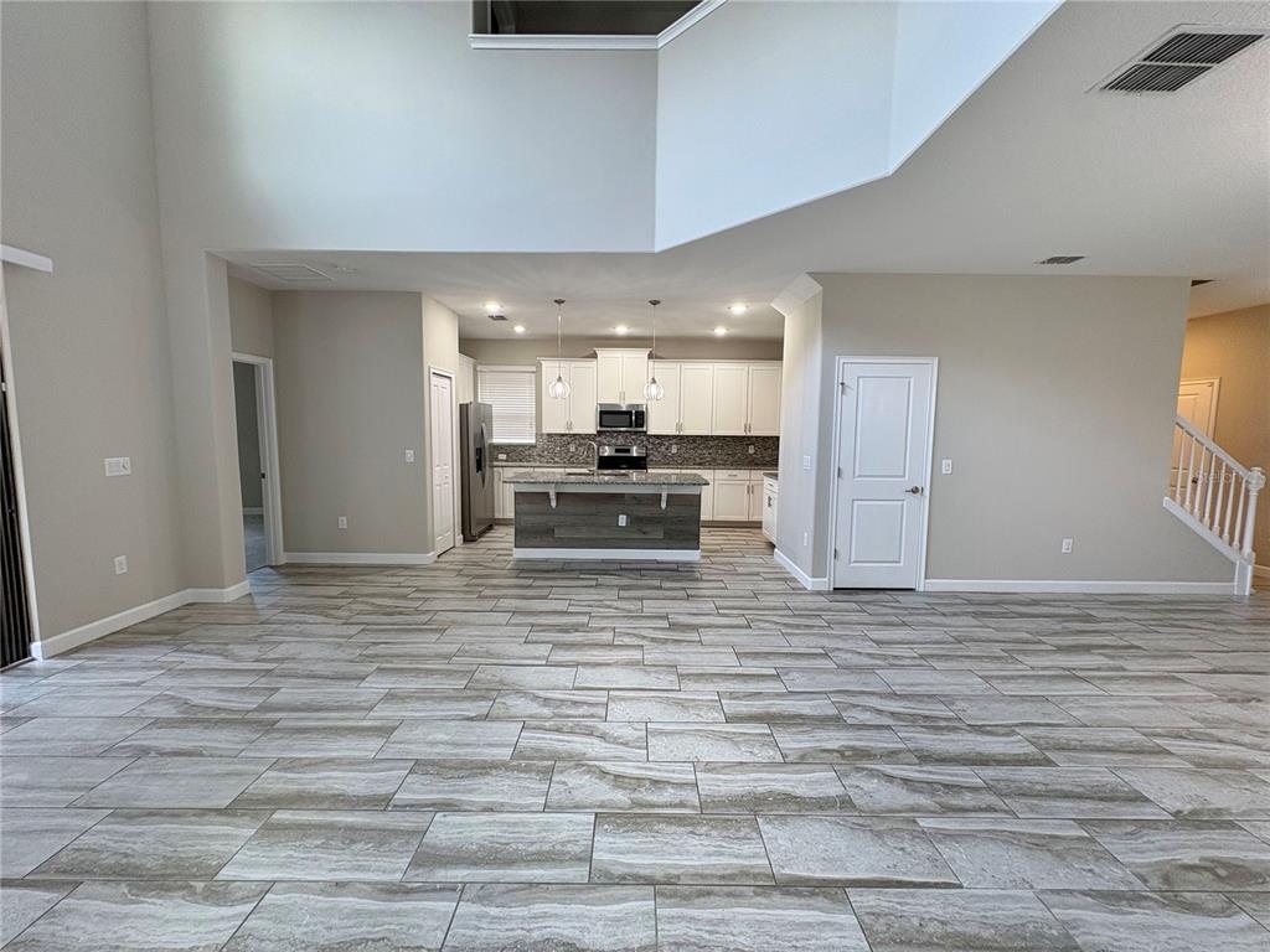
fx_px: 514
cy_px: 476
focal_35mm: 14
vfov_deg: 85.7
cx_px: 635
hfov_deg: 102.1
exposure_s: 1/60
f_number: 2.2
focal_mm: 2.22
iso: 125
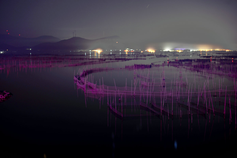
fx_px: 382
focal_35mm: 58
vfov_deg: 23.4
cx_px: 118
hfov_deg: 34.5
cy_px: 79
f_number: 4
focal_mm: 58
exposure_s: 132
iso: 200
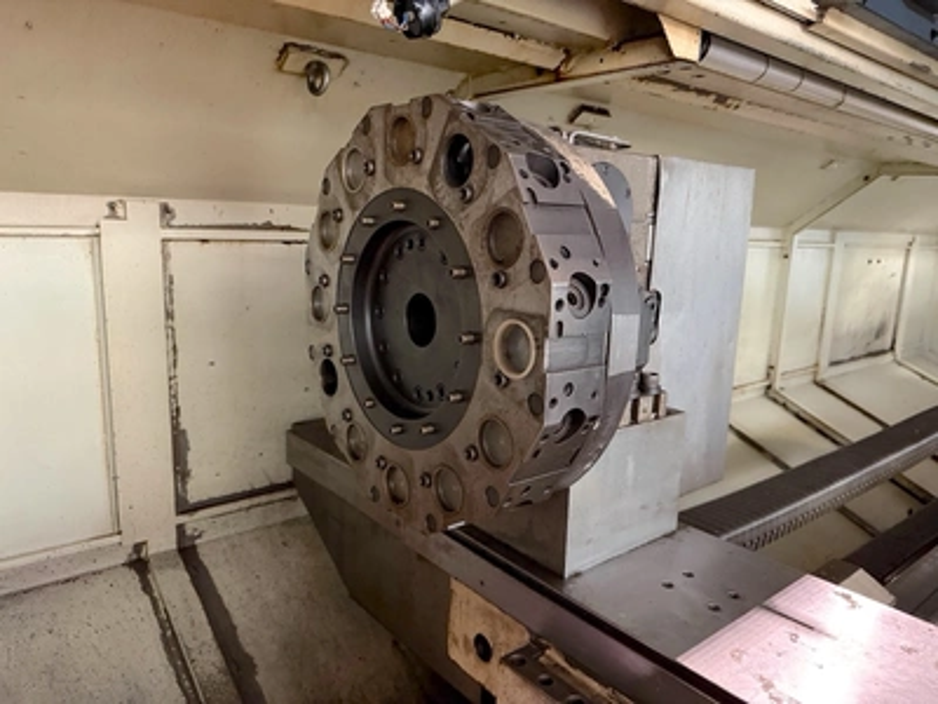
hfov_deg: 71.6
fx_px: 650
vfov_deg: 56.8
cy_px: 352
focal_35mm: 24
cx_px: 469
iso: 1000
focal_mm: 6.76
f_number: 1.78
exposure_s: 1/32
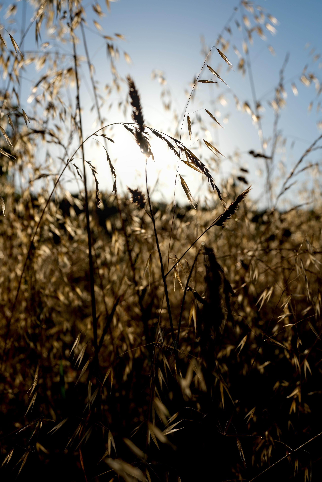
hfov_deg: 32.6
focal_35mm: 41
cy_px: 241
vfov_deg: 47.4
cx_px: 161
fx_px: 550
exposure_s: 1/2000
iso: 125
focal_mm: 27.1
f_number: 5
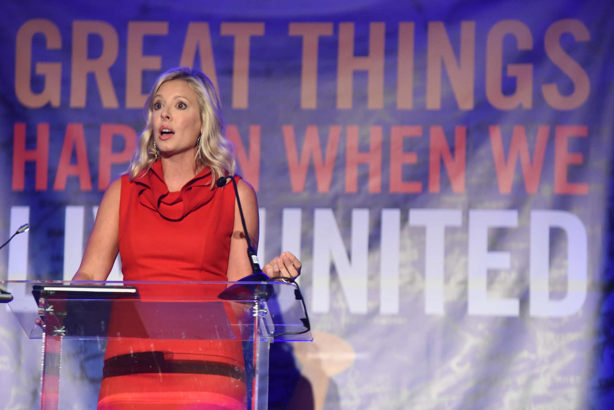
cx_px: 307
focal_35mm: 160
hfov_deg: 12.8
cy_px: 205
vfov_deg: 8.6
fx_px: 2730
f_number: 4
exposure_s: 1/160
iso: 3200
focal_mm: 160
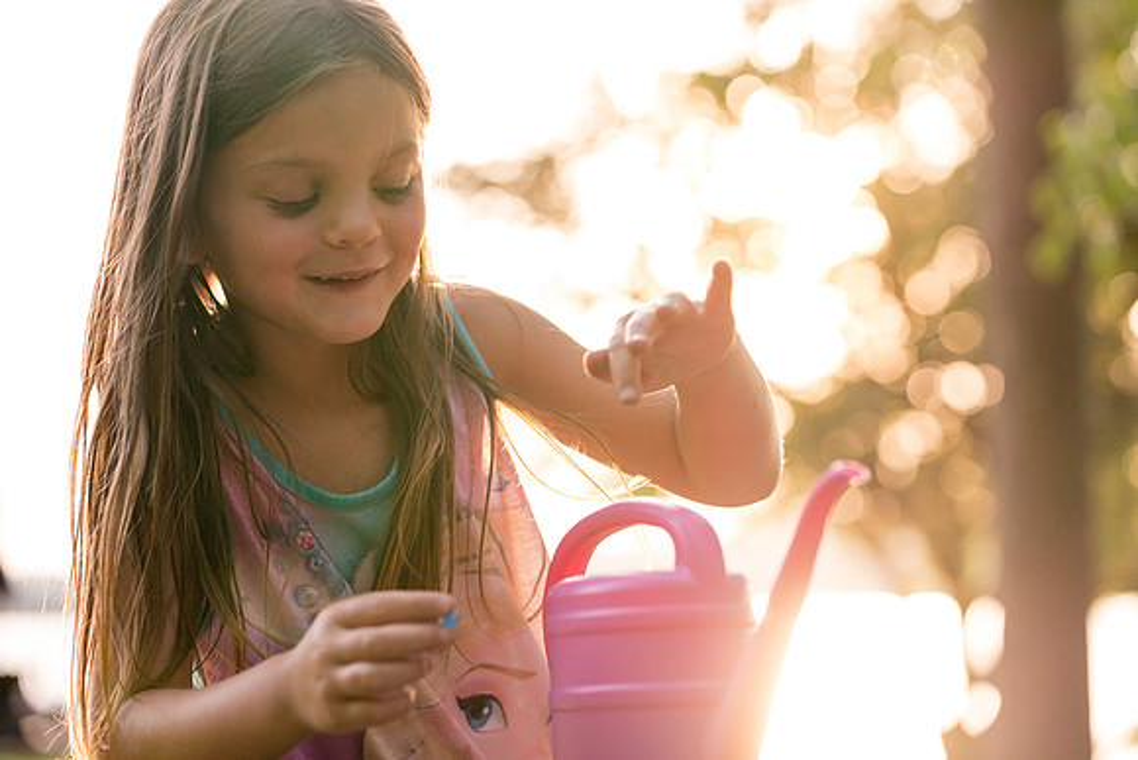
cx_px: 569
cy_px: 380
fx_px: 2687
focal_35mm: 85
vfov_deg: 16.1
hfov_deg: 23.9
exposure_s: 1/640
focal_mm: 85
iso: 1000
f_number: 3.5
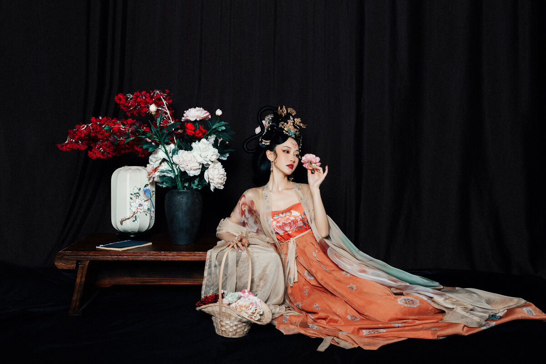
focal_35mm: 42
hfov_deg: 46.4
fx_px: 637
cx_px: 273
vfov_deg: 31.9
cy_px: 182
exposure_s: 1/160
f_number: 6.3
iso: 100
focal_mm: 42
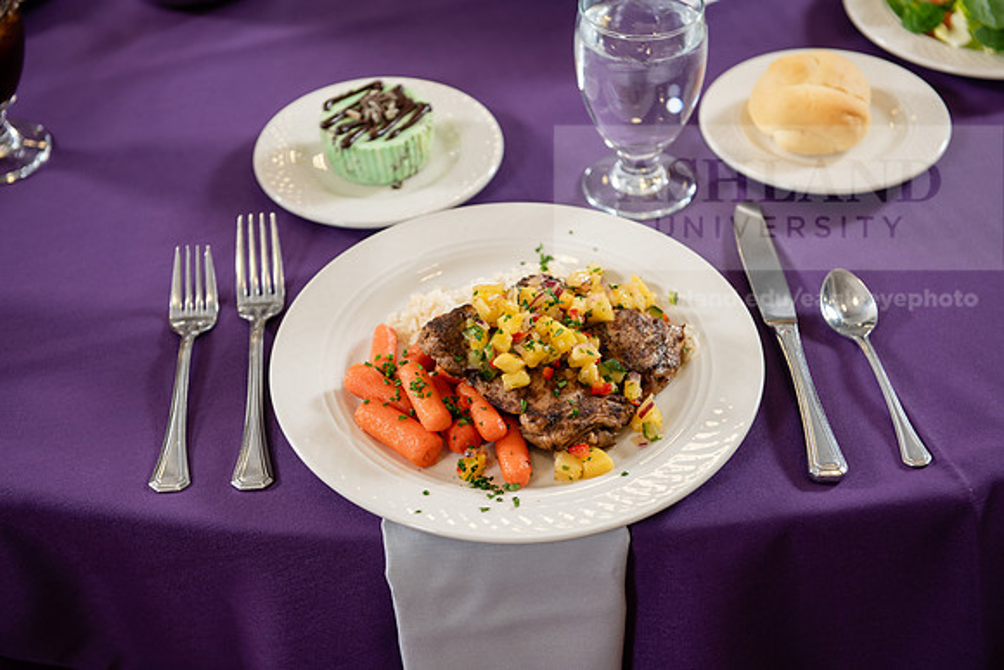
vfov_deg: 21.9
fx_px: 1729
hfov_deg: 32.4
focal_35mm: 62
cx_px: 502
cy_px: 335
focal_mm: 62
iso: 400
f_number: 4
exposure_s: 1/160
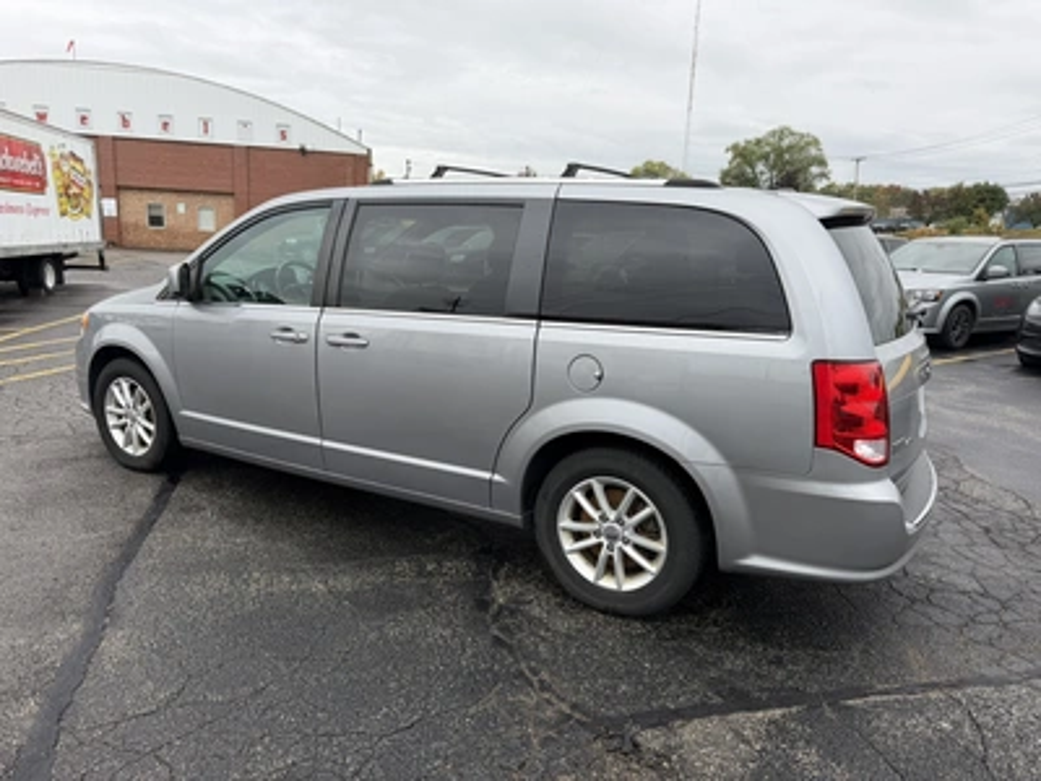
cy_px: 390
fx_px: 722
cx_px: 520
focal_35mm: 24
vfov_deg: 56.8
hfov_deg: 71.6
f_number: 1.78
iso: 80
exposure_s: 1/992
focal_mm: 6.76
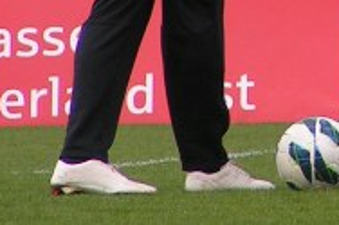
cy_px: -122
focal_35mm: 1446
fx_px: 13604
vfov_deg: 0.9
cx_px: 474
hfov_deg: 1.4
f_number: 3.5
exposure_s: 1/500
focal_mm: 49.8
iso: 50
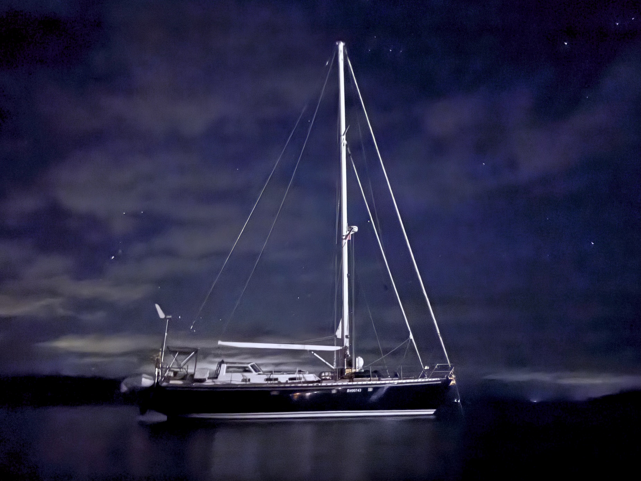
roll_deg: +1.5
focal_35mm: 24
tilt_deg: +20.2
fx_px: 444
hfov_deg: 71.6
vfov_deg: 56.8
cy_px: 240
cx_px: 320
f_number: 1.78
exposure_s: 1/2
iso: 32000
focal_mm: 6.76
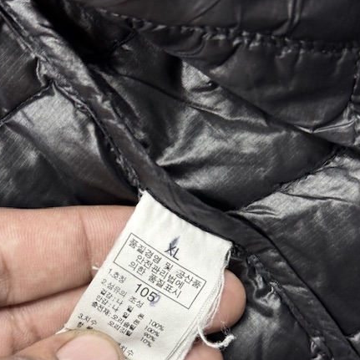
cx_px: 167
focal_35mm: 63
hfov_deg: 27.3
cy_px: 207
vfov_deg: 27.3
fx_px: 741
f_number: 1.78
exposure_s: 1/50
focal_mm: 6.76
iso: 50
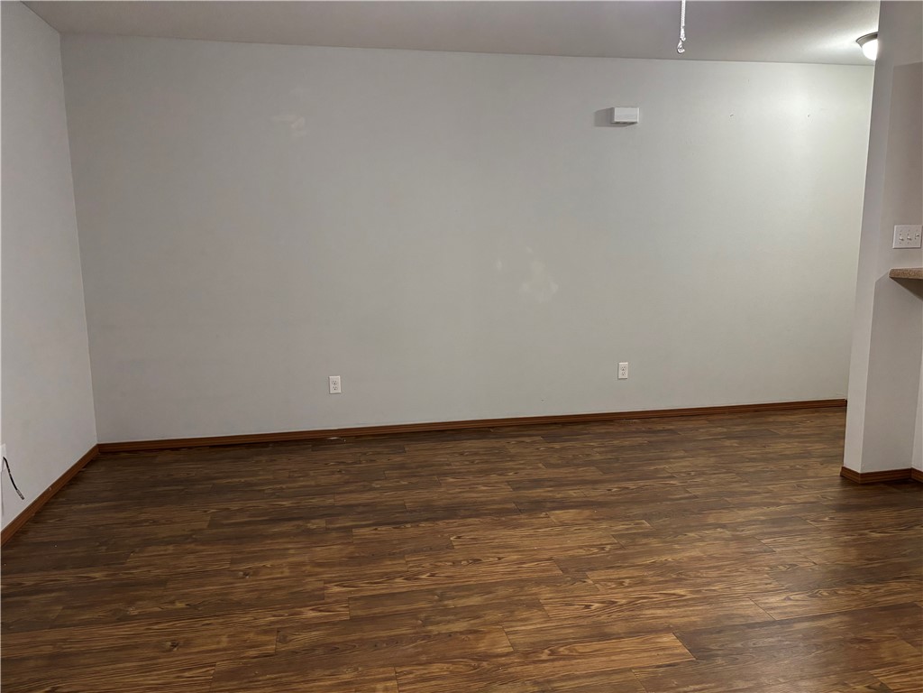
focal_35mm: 26
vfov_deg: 53.1
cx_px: 462
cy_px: 346
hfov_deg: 67.3
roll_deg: +0.0
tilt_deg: -8.4
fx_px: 693
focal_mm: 5.96
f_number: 1.6
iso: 250
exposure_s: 1/60
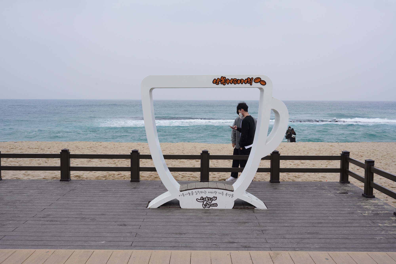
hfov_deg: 49.5
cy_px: 132
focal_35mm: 39
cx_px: 198
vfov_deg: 34.2
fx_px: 429
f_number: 13
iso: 800
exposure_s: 1/100
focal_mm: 39
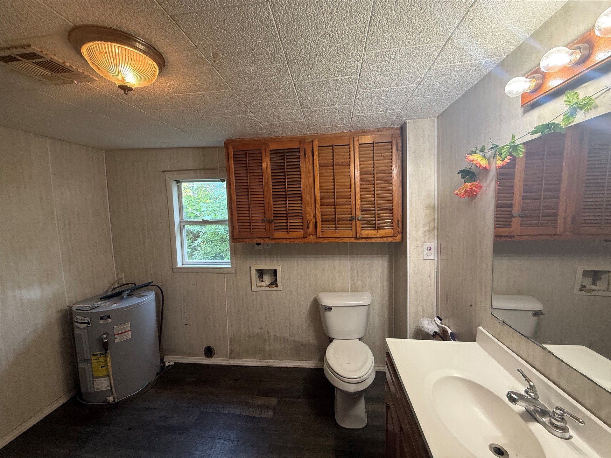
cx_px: 306
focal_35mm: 14
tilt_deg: -3.5
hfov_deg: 102.1
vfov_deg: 85.7
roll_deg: +2.0
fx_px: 247
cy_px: 229
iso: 250
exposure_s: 1/60
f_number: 2.2
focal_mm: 2.22
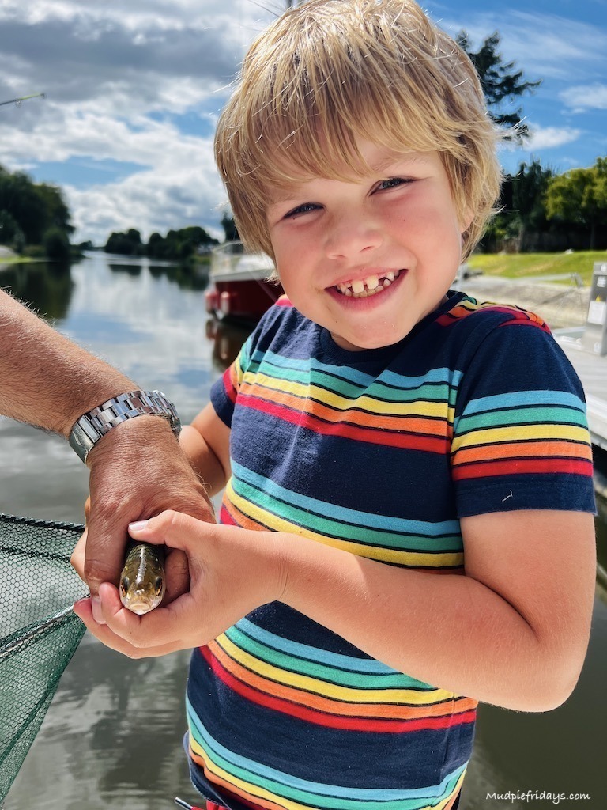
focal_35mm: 26
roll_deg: -2.6
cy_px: 405
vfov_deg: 67.3
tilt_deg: -13.4
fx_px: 608
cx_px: 304
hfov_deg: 53.1
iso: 50
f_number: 1.5
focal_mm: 5.7
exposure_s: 1/2762
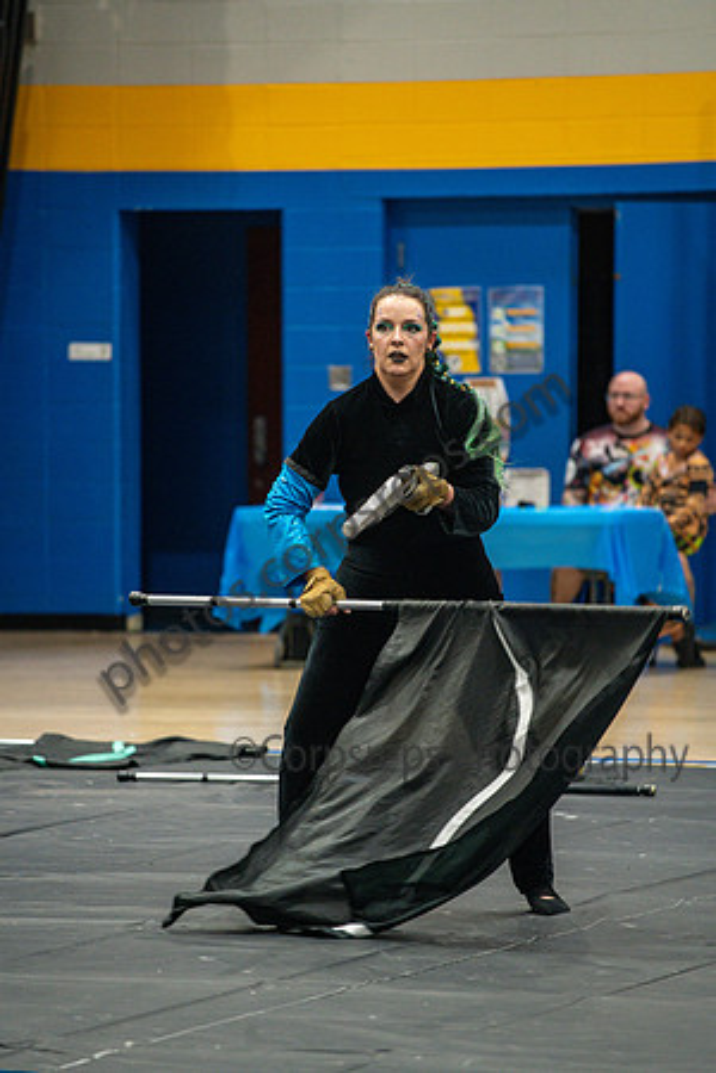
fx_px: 5966
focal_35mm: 200
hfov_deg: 6.9
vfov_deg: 10.3
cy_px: 536
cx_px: 358
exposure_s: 1/500
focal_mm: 200
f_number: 4
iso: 5000
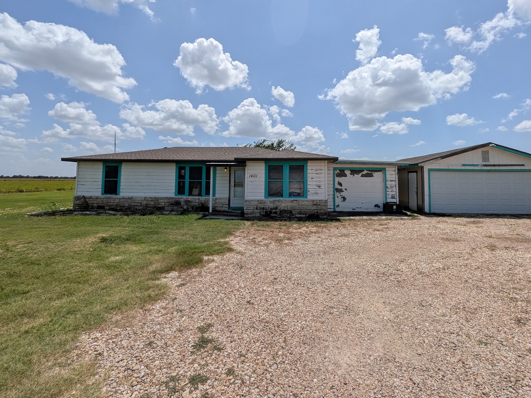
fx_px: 261
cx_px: 283
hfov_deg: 90.9
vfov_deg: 74.0
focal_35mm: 17
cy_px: 162
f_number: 2.2
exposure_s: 1/3322
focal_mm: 1.85
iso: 51
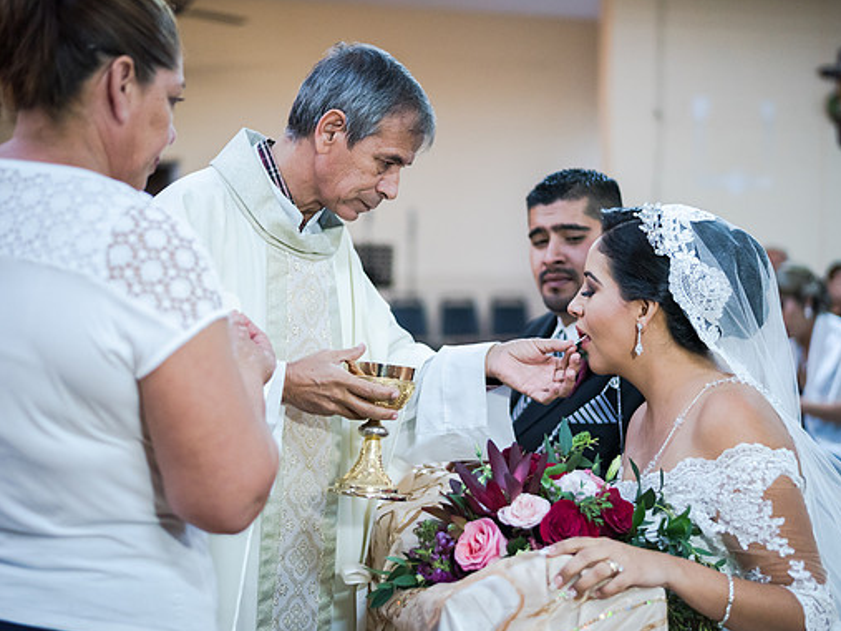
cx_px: 441
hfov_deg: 34.9
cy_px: 318
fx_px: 1336
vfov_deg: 26.5
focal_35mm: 55
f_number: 1.8
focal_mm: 50
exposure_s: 1/320
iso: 1600
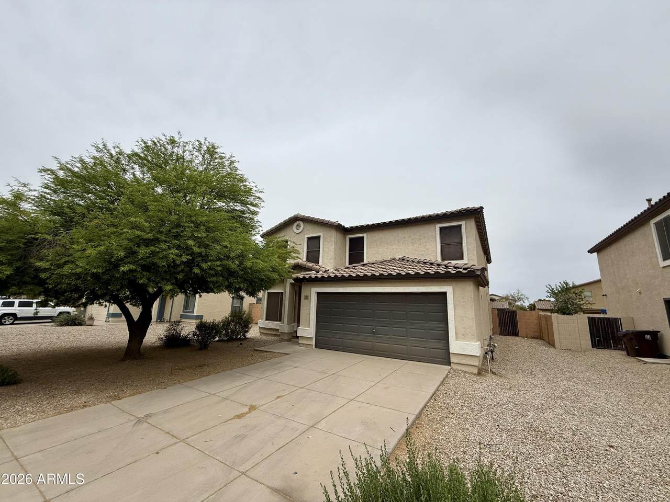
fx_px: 271
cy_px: 251
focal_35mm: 14
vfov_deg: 85.7
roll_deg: -2.3
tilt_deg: +12.9
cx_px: 335
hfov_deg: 102.1
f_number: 2.2
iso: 50
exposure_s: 1/3891
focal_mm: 2.22
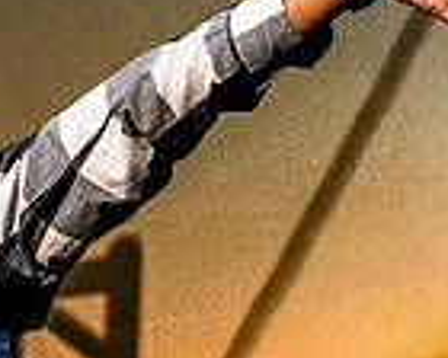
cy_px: 6
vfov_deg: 3.0
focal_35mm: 521
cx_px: -107
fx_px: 6908
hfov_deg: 3.7
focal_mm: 100
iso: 640
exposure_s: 1/1000
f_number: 13
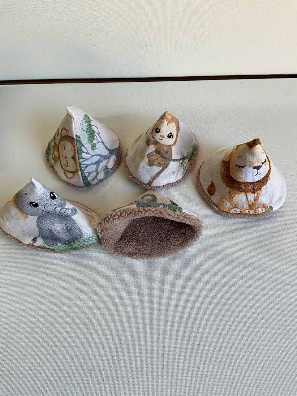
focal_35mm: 29
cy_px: 198
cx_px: 148
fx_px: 332
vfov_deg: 61.7
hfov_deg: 48.2
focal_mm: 3
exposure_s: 1/100
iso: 20
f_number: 1.8
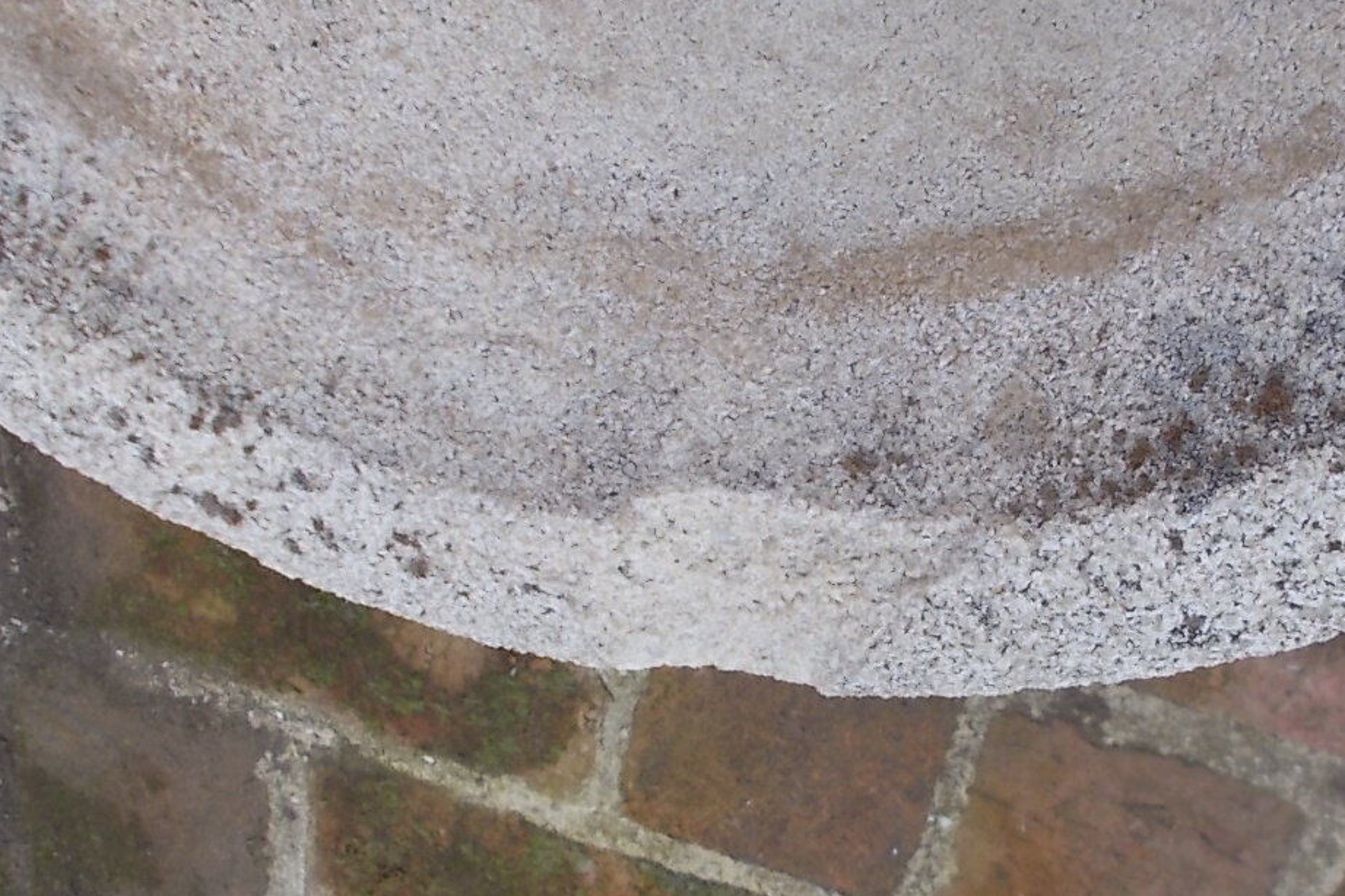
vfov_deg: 28.4
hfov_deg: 41.4
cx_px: 898
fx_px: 1756
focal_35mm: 47
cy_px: 613
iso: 80
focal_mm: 4.6
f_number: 3.2
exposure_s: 1/160
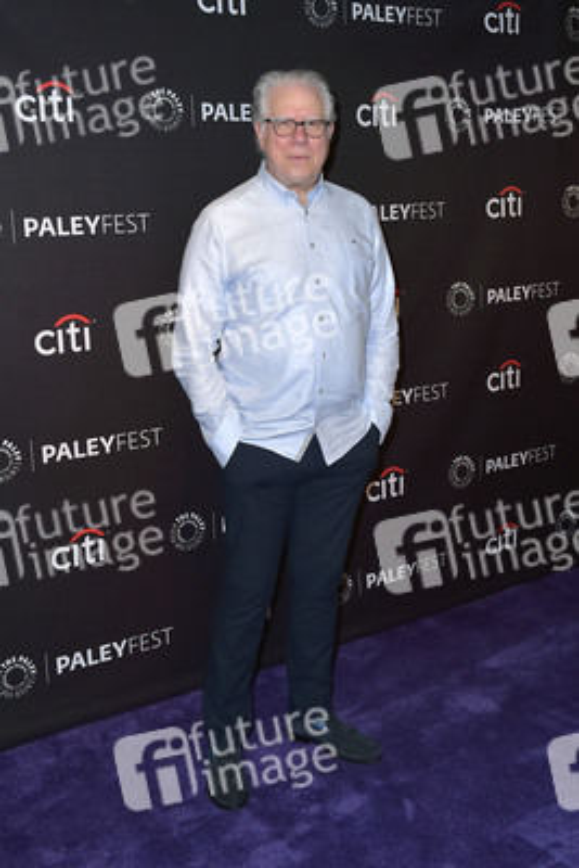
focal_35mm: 38
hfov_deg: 35.1
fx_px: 916
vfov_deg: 50.7
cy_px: 434
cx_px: 290
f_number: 6.3
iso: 640
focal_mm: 38
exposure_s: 1/320
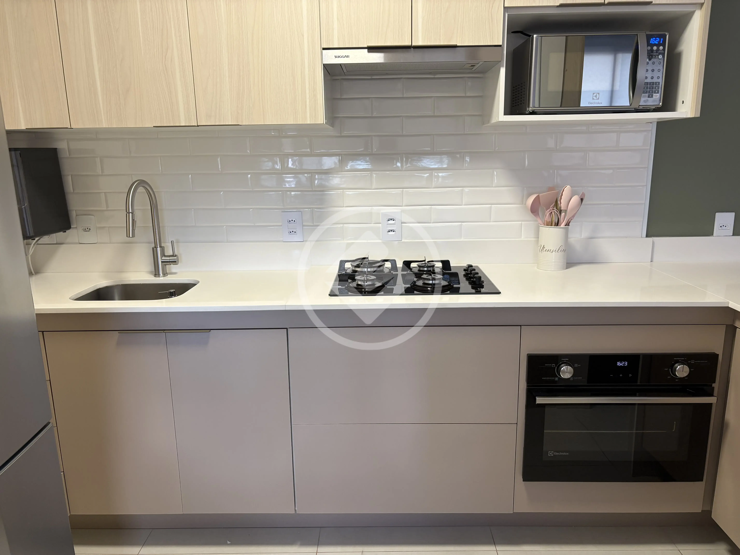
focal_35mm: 26
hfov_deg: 67.3
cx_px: 370
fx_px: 556
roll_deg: +1.6
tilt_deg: -12.4
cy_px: 278
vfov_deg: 53.1
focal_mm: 5.96
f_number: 1.6
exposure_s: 1/60
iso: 80
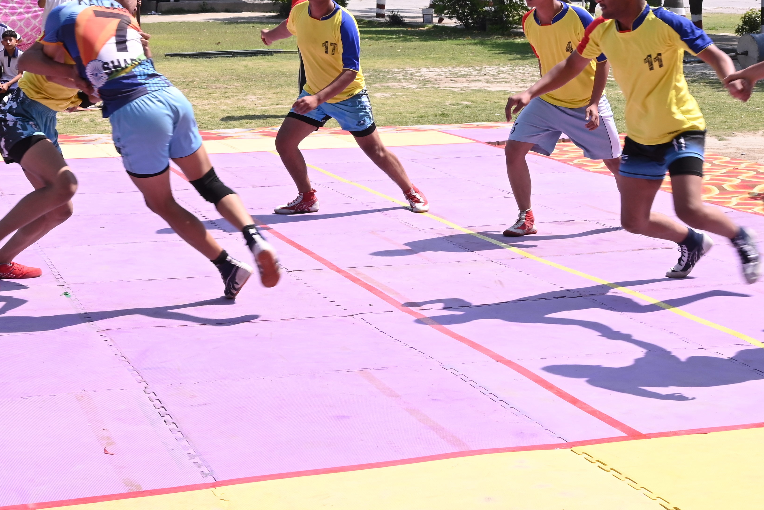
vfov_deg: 18.6
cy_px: 58
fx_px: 1528
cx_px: 418
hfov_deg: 28.1
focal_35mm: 72
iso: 400
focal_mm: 39
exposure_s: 1/200
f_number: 16
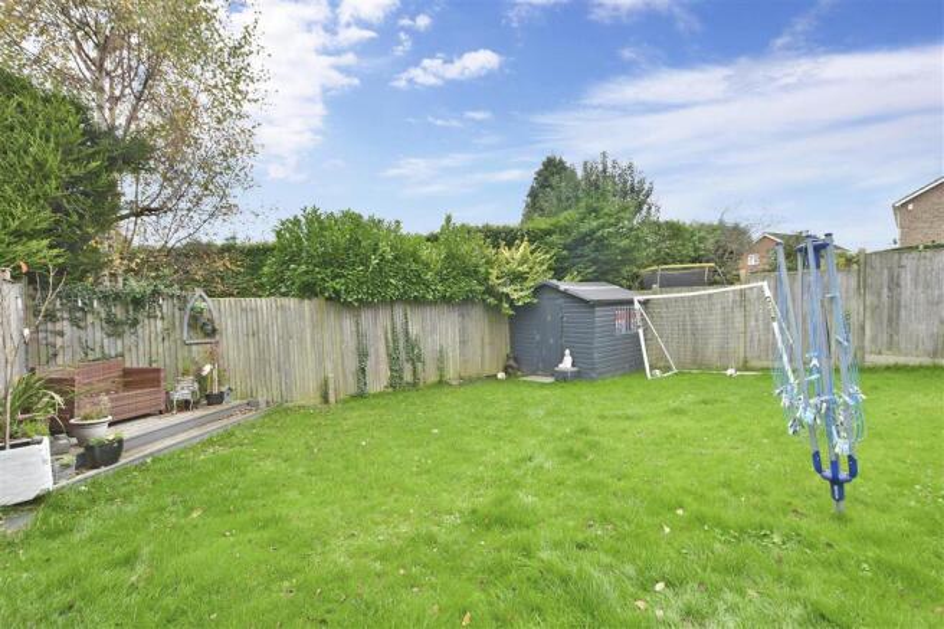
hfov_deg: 100.4
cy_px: 314
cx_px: 472
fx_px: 393
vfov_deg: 77.3
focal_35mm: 15
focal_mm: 10
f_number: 7.1
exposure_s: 1/50
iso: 400
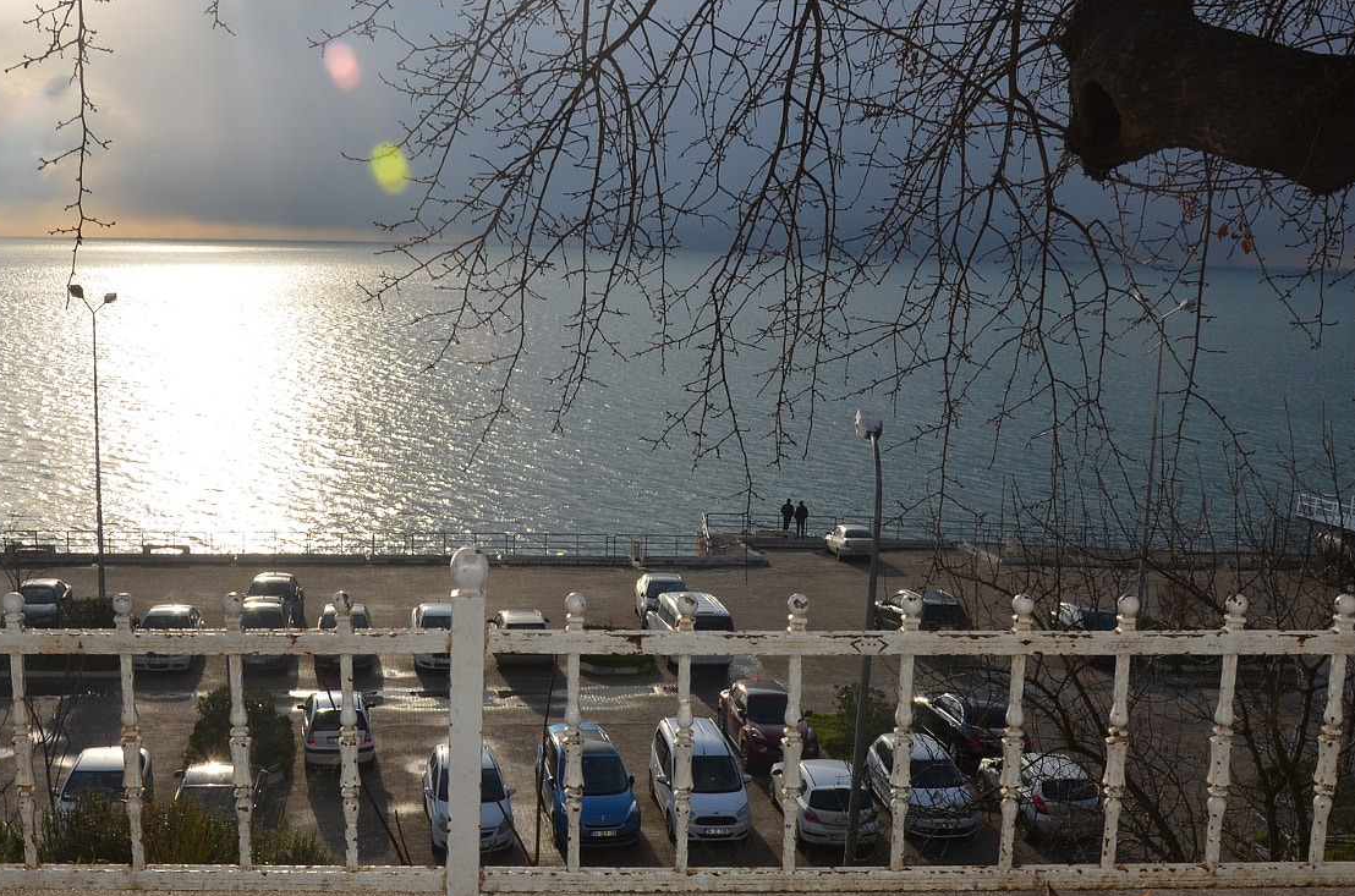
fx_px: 1464
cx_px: 552
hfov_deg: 49.4
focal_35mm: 39
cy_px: 540
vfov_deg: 33.9
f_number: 11
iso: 100
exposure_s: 1/250
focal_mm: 18
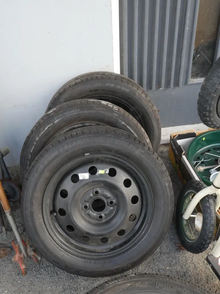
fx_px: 322
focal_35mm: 38
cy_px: 147
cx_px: 110
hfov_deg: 37.7
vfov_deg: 49.0
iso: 1250
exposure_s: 1/60
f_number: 10
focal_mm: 19
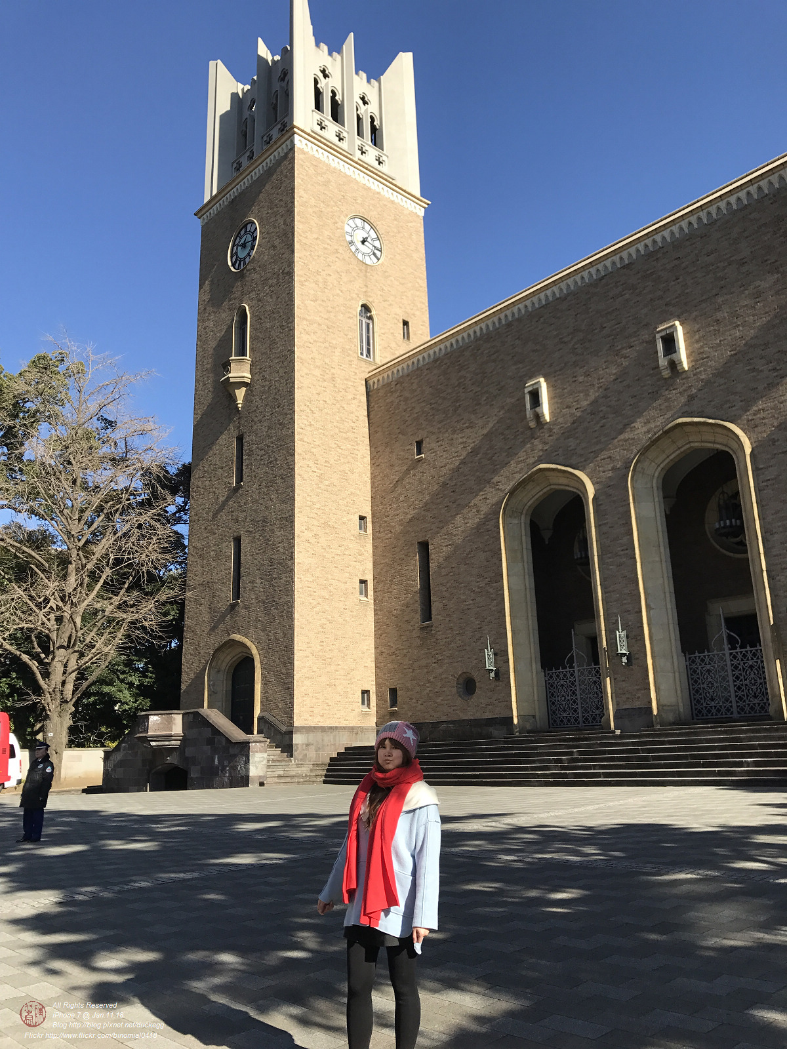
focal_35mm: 28
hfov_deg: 49.7
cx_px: 394
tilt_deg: +15.7
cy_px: 524
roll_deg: +0.4
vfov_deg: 63.4
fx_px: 849
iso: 20
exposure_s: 1/1520
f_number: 1.8
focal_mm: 3.99
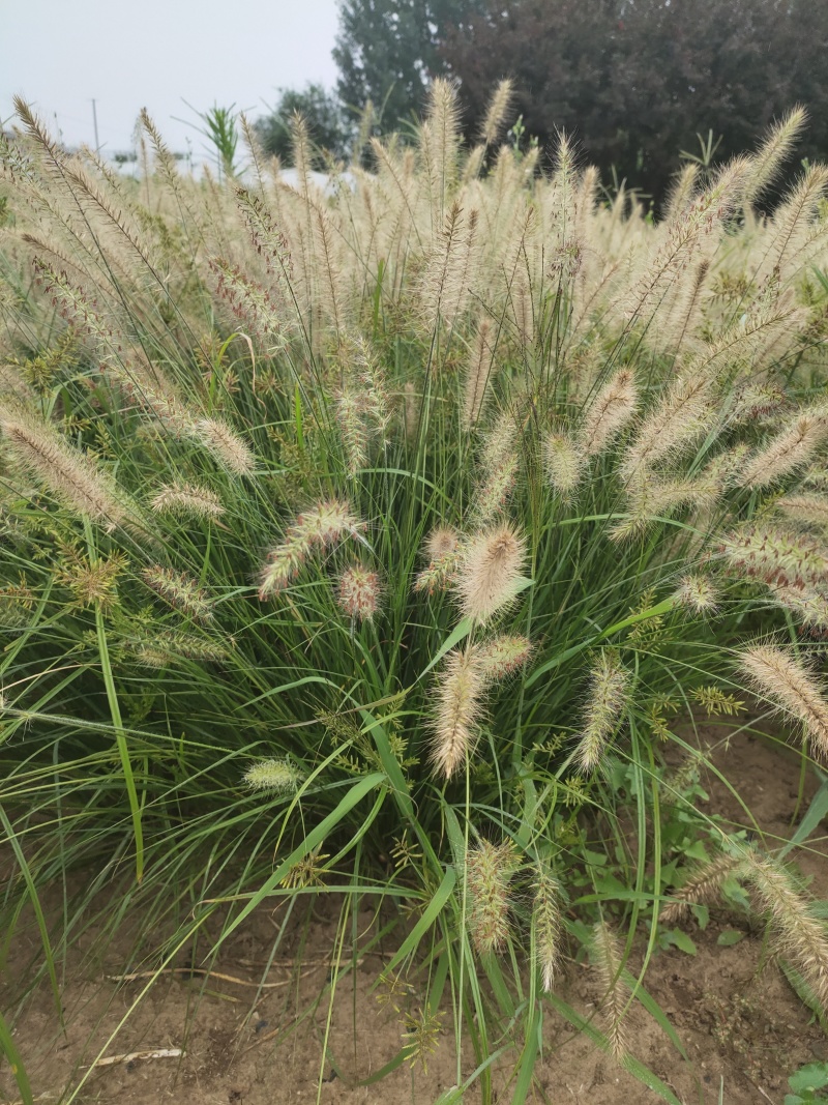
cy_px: 552
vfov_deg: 73.9
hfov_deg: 58.9
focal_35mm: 23
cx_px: 414
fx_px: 734
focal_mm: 4.76
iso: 56
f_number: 1.79
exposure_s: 1/295
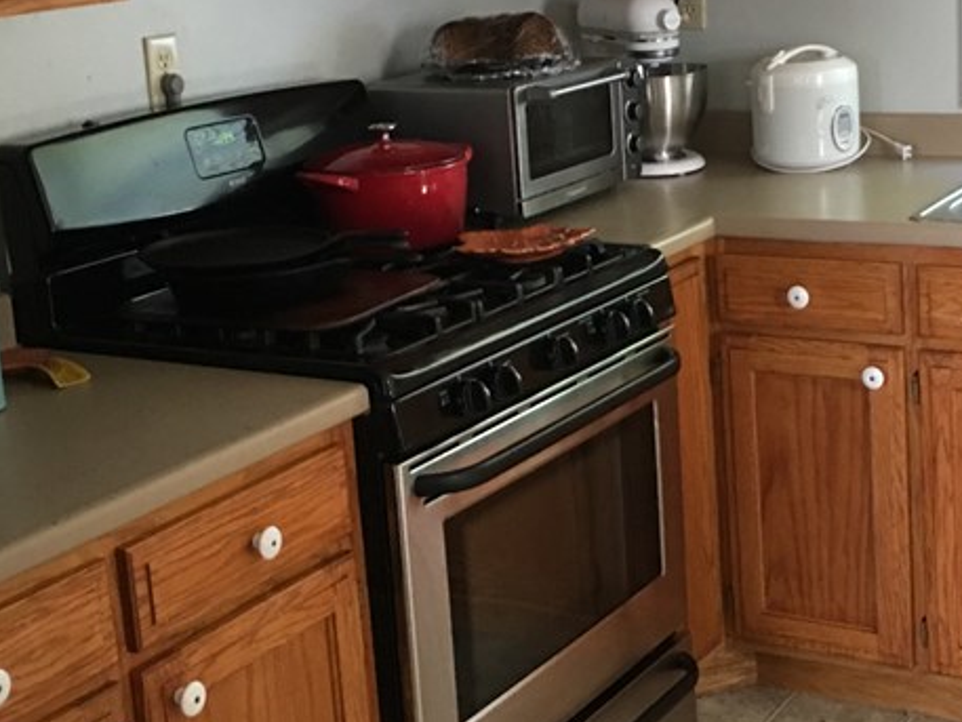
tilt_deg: -12.1
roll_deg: +2.9
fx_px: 1807
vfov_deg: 22.5
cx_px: 623
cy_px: 261
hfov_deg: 29.6
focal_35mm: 65
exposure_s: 1/15
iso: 100
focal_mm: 4.15
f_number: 2.2
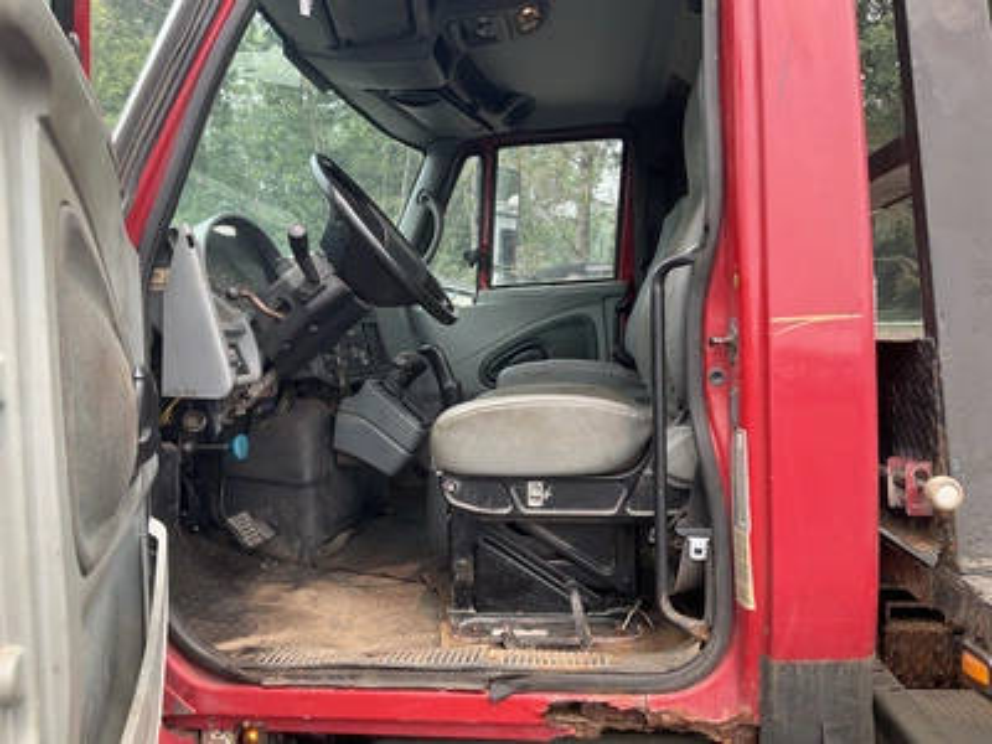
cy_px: 372
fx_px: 831
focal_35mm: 29
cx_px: 496
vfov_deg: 48.2
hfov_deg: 61.7
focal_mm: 3
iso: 20
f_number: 1.8
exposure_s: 1/207
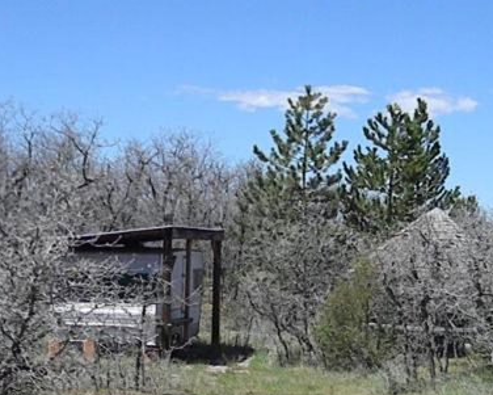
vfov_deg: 19.5
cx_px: 309
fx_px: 1138
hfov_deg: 24.4
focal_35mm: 78
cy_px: 304
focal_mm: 8.6
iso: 651
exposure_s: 1/1200
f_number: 7.8
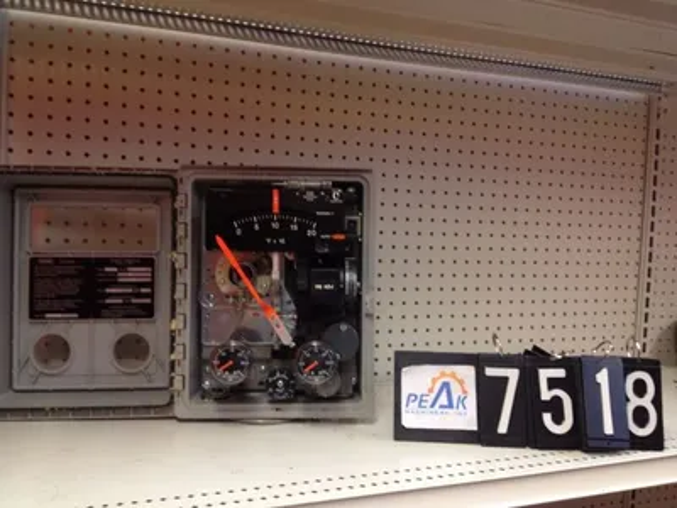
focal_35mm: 35
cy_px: 254
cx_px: 338
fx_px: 685
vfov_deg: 40.7
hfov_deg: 52.6
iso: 80
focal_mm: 4.28
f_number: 2.4
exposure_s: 1/20
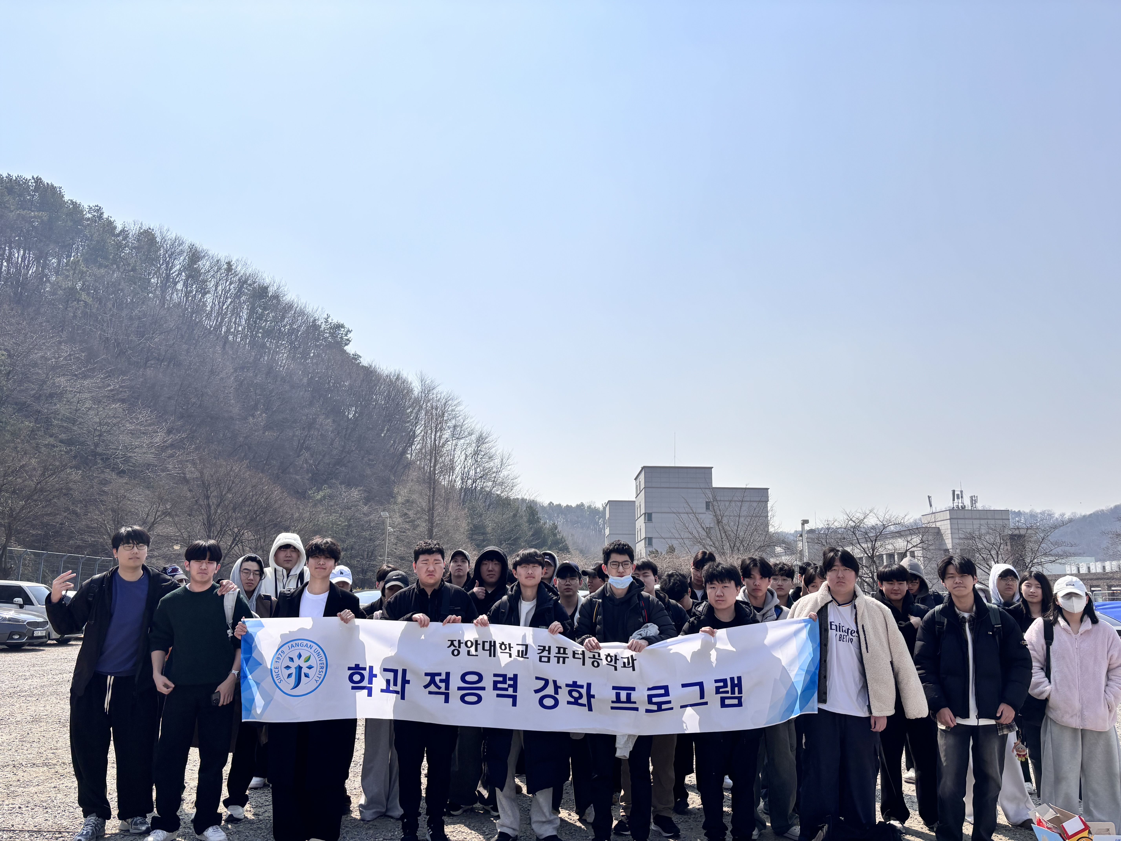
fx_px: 842
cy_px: 420
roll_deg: -0.4
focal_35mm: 26
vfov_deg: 53.1
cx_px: 560
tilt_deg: +10.5
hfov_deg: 67.3
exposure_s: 1/5348
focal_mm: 5.96
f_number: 1.6
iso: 50
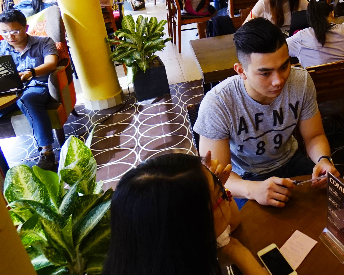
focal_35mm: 32
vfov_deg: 43.1
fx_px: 326
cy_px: 45
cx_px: 301
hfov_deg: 50.3
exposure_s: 1/200
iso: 1000
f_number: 4
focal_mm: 10
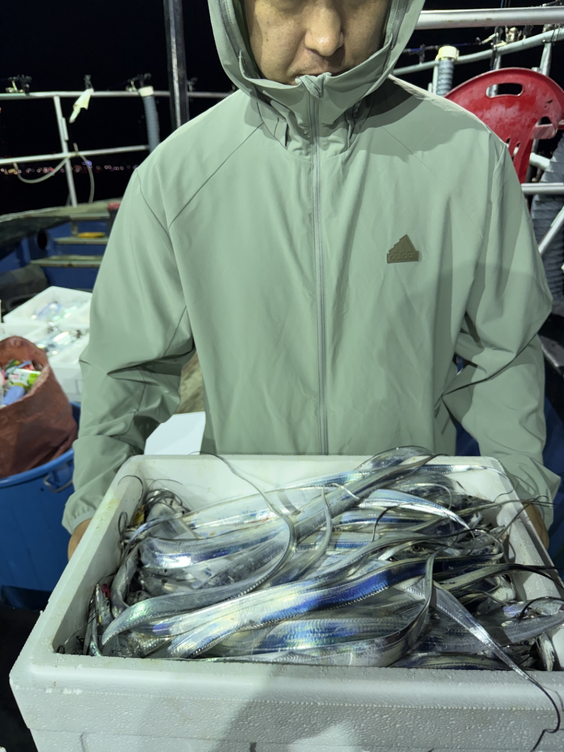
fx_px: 521
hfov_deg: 56.8
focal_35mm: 24
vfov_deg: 71.6
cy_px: 376
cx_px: 282
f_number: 1.78
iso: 125
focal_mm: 6.76
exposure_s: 1/118
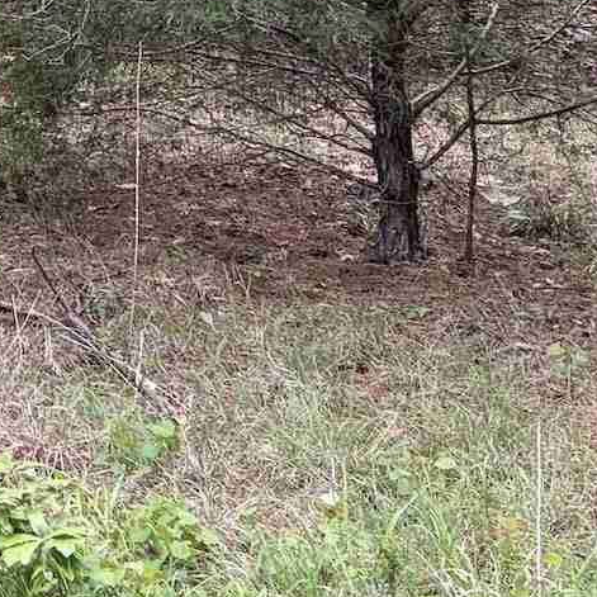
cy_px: -485
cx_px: -829
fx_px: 2439
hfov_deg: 11.5
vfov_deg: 12.7
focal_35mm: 125
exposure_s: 1/164
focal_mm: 5.96
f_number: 1.6
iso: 125
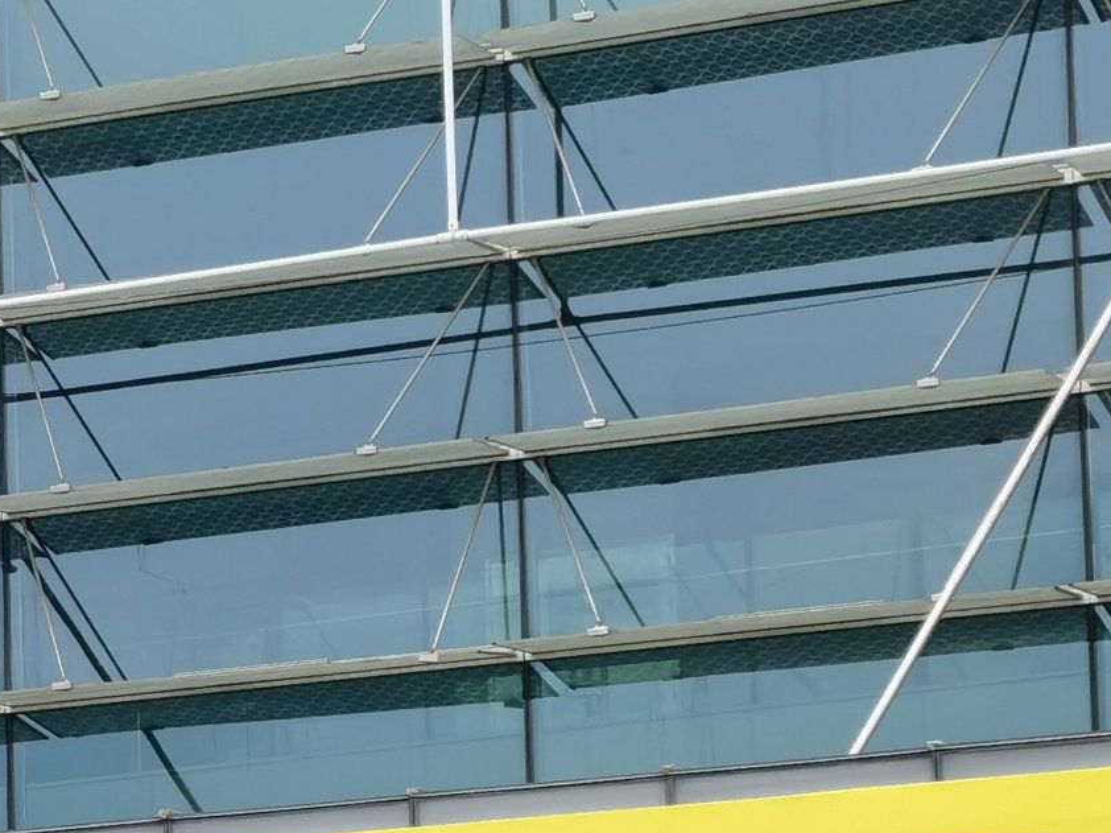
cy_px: 1246
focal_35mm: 172
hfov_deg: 11.2
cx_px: -305
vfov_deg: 8.4
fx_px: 5519
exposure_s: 1/1111
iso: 50
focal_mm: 6.67
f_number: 1.9
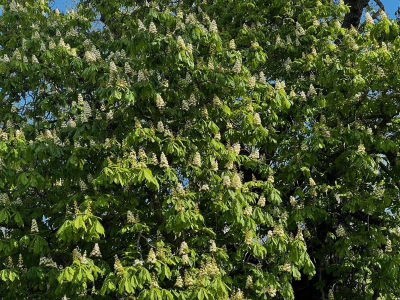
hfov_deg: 25.3
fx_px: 890
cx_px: 200
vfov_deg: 19.1
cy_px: 150
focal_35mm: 77
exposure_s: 1/232
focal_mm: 9
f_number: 2.8
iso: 32
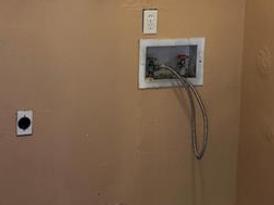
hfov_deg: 31.6
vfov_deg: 23.3
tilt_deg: -8.9
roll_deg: -1.8
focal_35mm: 61
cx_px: 107
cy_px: 13
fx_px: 483
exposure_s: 1/60
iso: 320
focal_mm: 6.86
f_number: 1.78
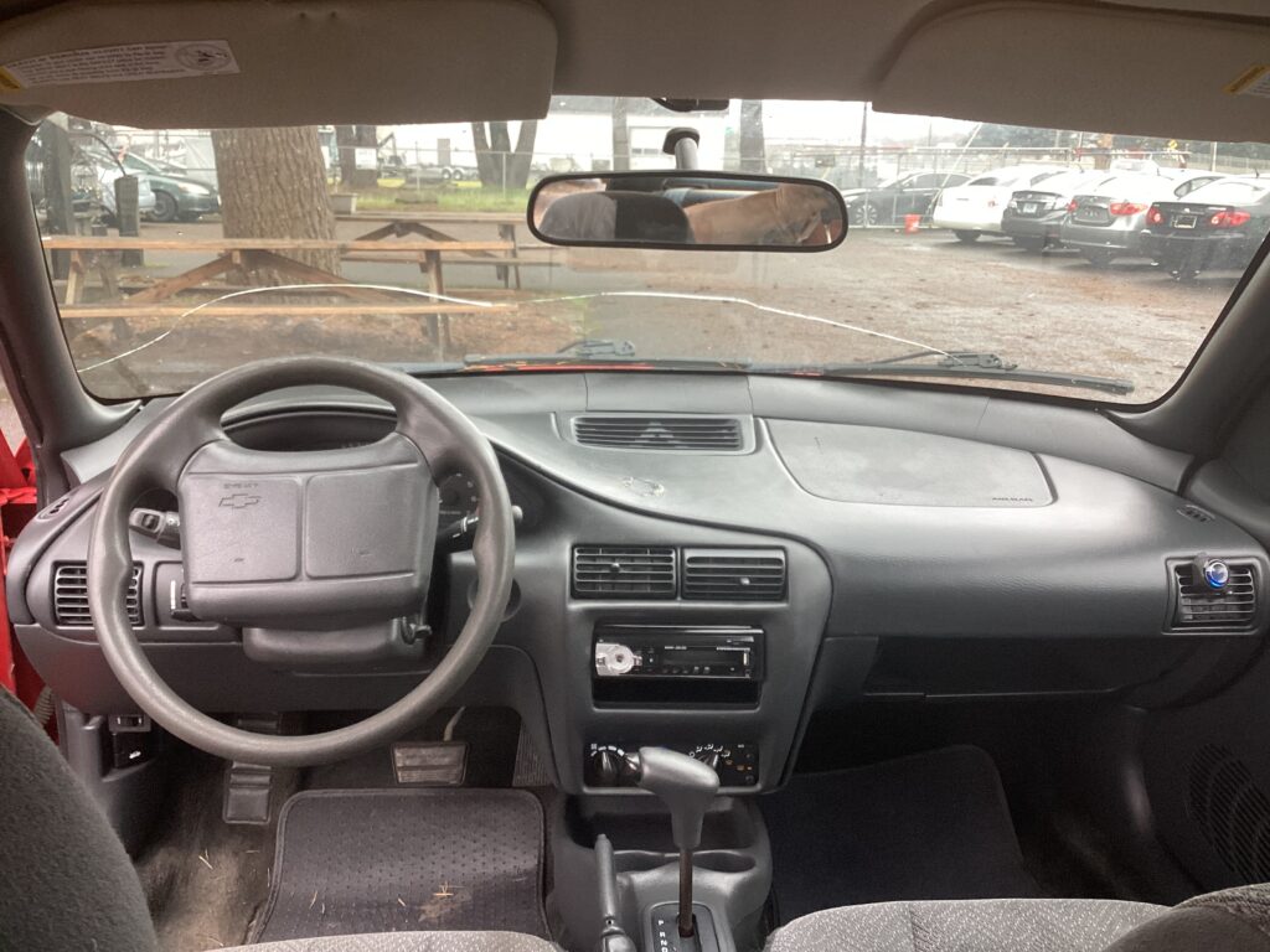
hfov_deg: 58.4
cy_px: 476
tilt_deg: -15.7
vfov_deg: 45.4
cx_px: 635
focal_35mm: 31
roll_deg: -1.3
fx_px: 1137
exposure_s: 1/60
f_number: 2.4
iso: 80
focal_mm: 3.3
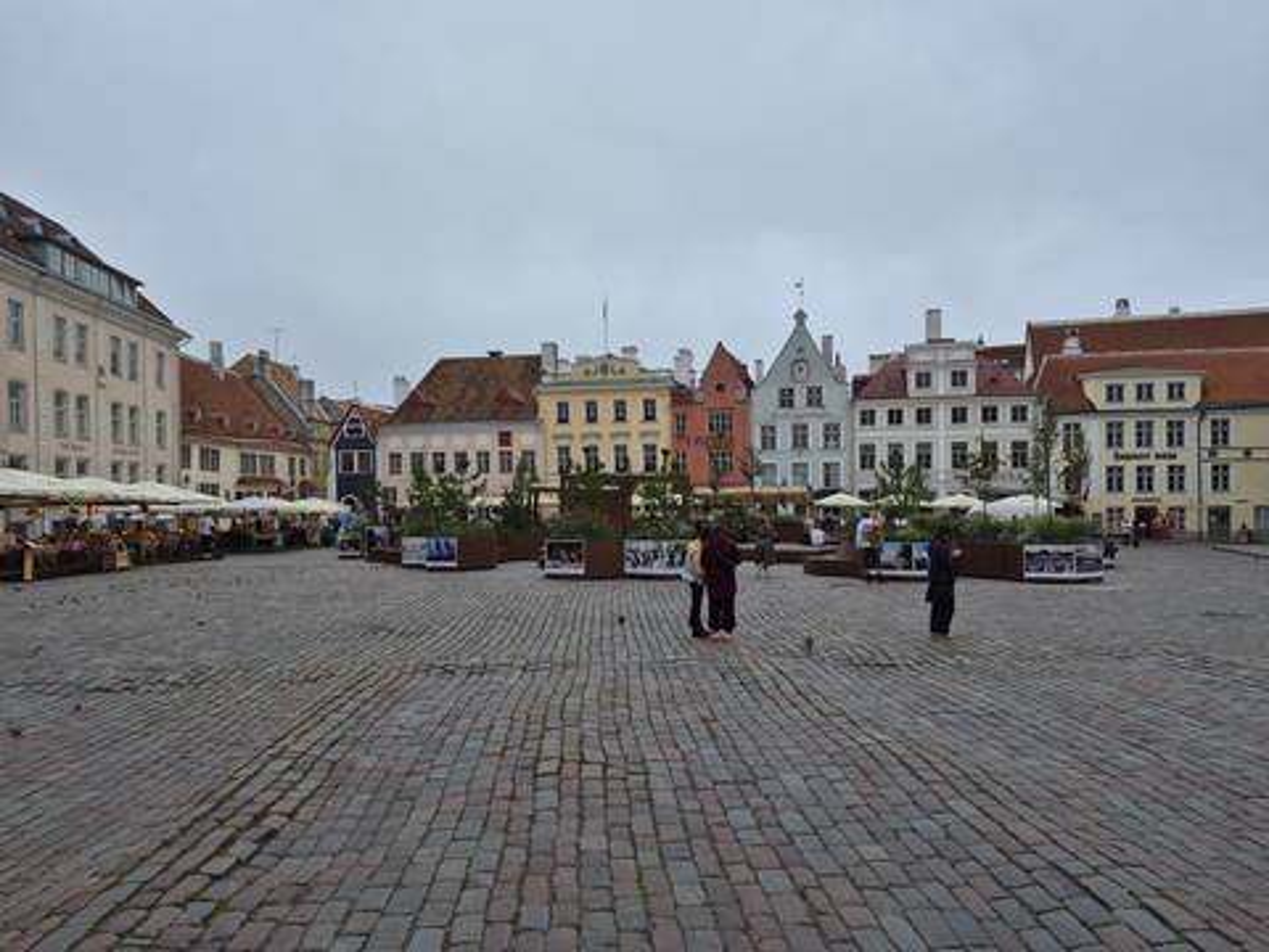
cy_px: 476
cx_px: 634
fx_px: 843
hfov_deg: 73.9
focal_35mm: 23
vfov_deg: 58.9
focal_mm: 5.4
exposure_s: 1/3592
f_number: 1.8
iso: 80
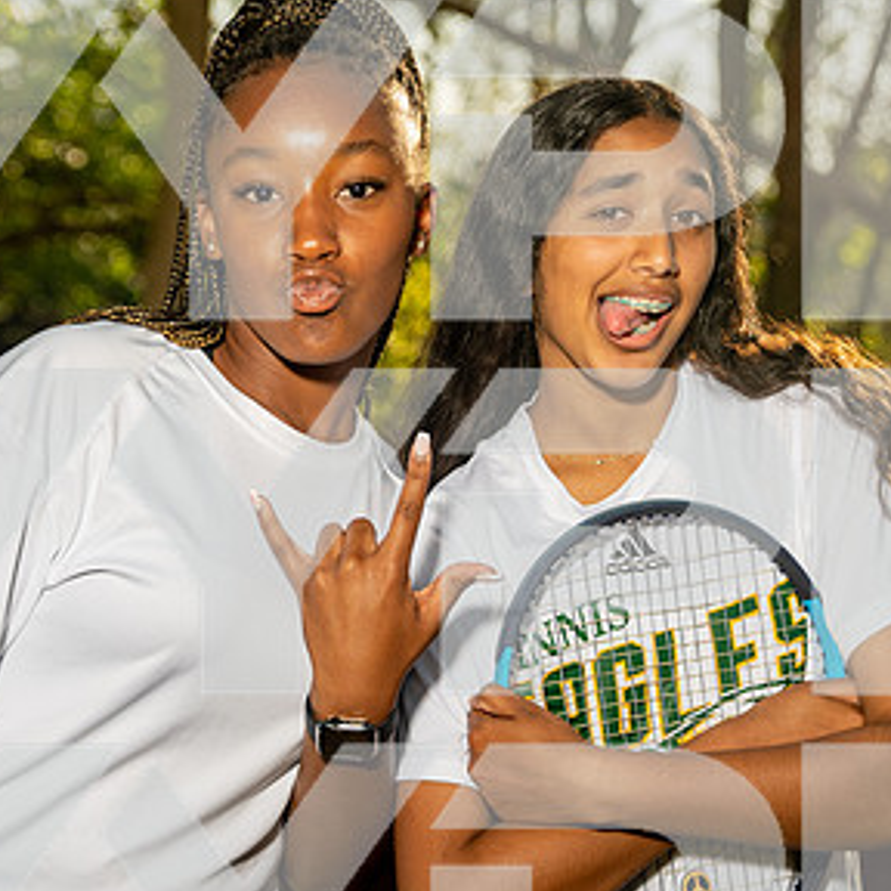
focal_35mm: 89
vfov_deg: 19.5
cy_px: 534
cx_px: 381
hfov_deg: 19.5
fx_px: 2592
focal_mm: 52
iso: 125
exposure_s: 1/250
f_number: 2.8
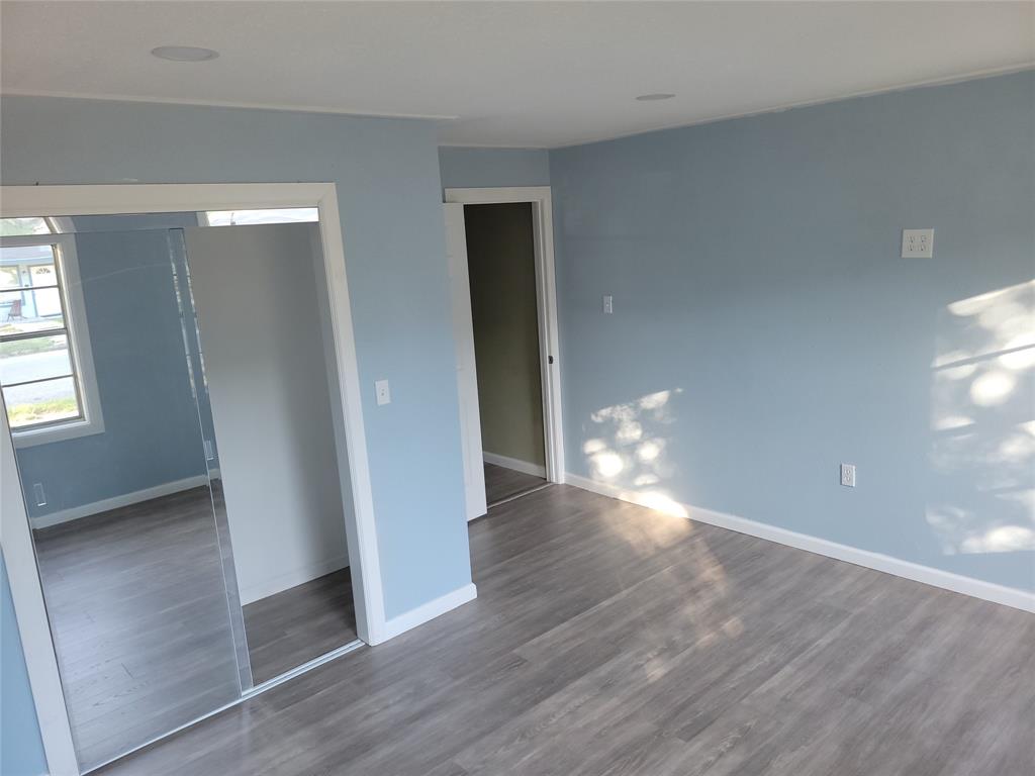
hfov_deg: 67.3
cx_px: 518
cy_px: 388
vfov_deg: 53.1
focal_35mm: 26
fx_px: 777
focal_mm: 5.4
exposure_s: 1/60
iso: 64
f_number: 1.8
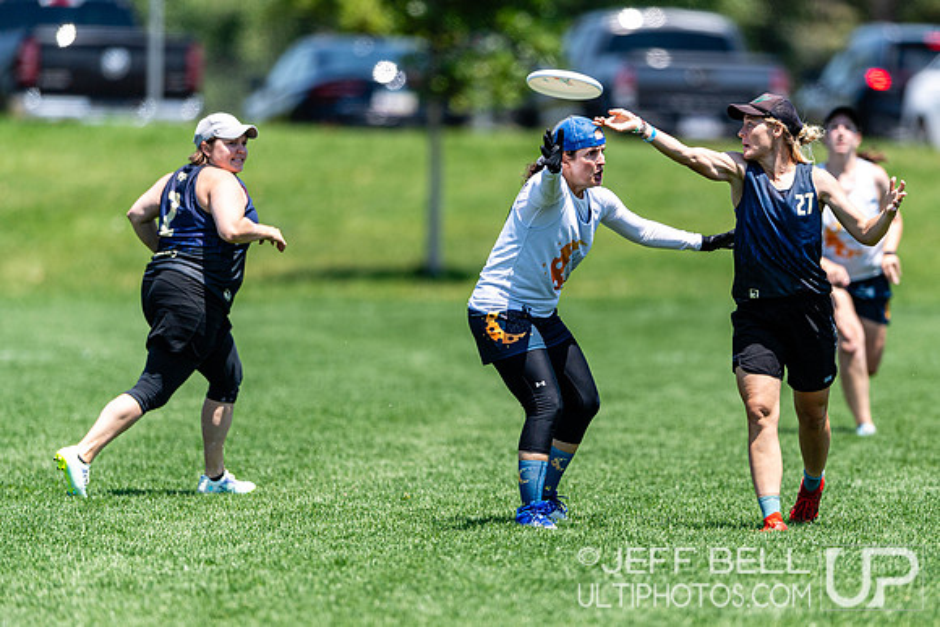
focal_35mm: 569
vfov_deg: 2.4
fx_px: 14872
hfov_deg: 3.6
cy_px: 314
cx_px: 570
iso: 200
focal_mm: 400
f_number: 2.8
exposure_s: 1/2500
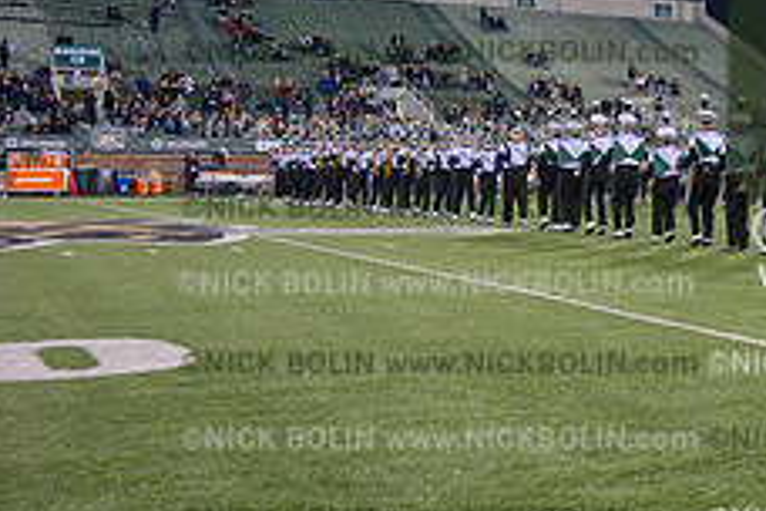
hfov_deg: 25.3
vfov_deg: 19.3
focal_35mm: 70
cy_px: 129
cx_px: 964
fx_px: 1489
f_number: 4
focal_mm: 27.5
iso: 5000
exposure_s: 1/800
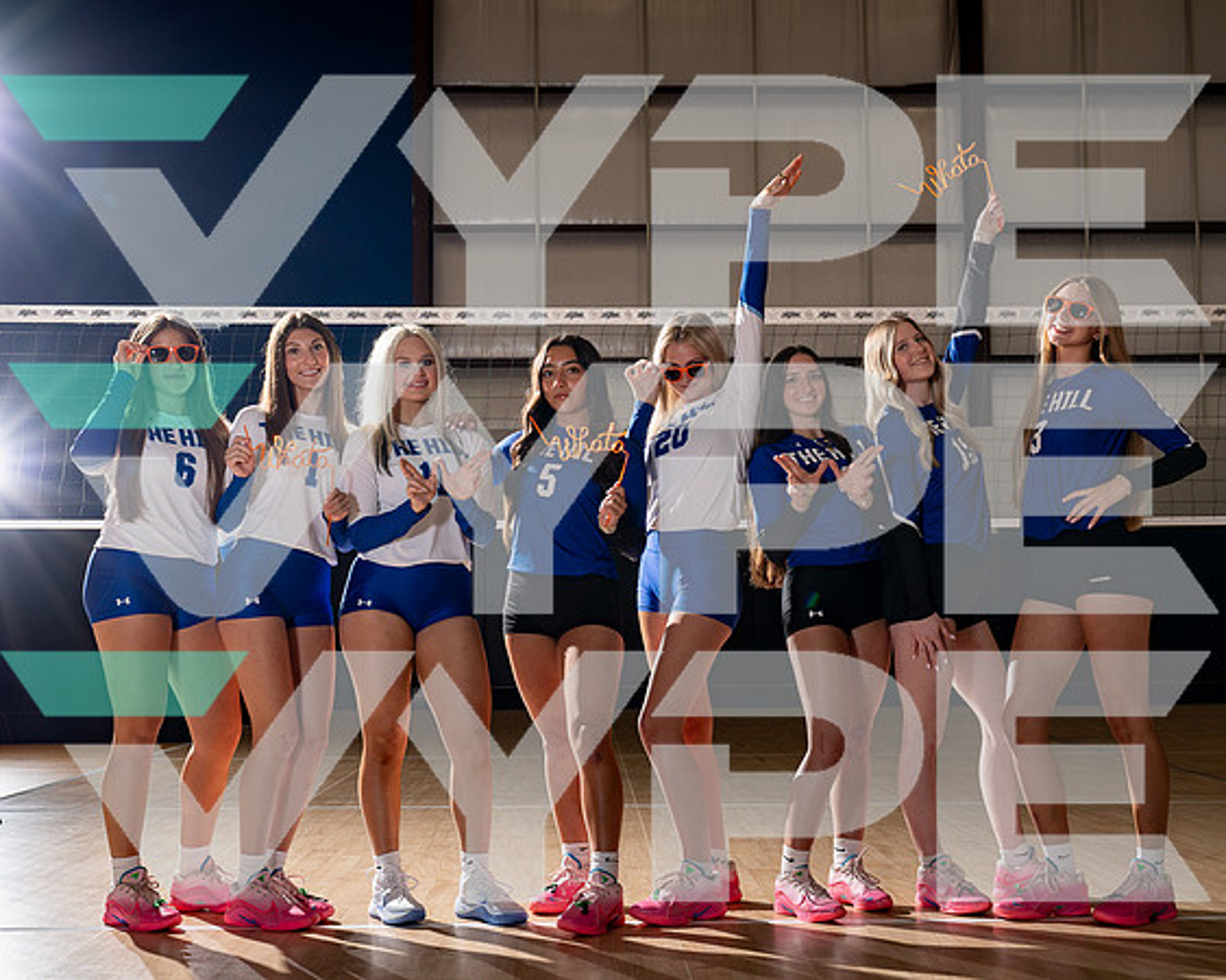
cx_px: 613
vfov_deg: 32.6
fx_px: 1675
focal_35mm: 46
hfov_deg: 40.2
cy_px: 490
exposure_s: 1/250
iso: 100
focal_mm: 41
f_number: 8
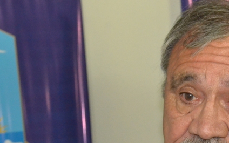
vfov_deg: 9.1
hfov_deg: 14.5
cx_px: 176
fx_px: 899
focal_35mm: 144
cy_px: 101
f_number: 8
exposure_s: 1/60
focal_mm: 50
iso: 5000
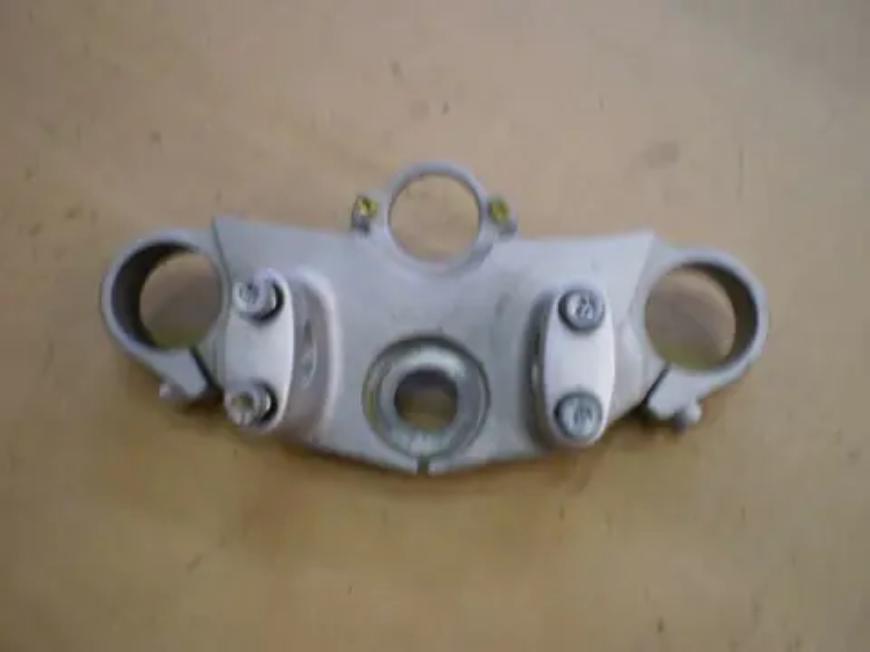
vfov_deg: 39.7
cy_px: 326
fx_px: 905
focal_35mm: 36
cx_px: 435
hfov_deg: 51.4
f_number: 3.1
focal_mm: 6.3
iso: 125
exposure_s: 1/20
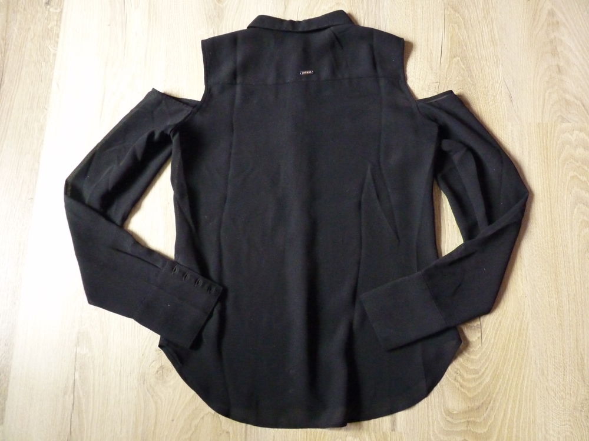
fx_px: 476
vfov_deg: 49.7
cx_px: 294
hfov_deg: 63.4
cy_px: 220
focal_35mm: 28
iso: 800
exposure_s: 1/25
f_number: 2.8
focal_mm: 5
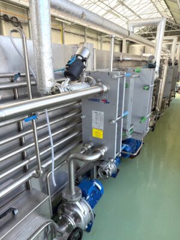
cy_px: 120
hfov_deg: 56.8
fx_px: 166
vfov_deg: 71.6
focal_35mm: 24
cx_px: 90
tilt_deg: -17.6
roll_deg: -0.2
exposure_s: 1/702
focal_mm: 6.76
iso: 100
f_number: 1.78
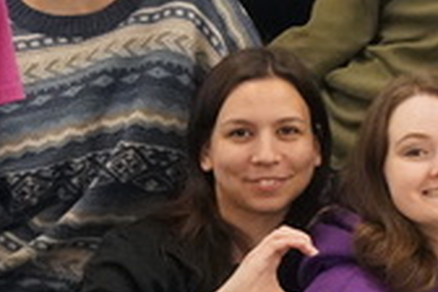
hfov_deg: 9.1
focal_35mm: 220
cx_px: 688
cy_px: 209
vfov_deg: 6.2
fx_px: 2676
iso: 8000
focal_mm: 34
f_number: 2.8
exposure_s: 1/1000
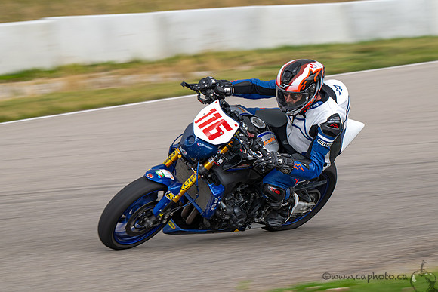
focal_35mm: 226
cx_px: 226
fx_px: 2747
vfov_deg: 6.1
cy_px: 172
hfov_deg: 9.1
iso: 220
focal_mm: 180
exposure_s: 1/160
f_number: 9
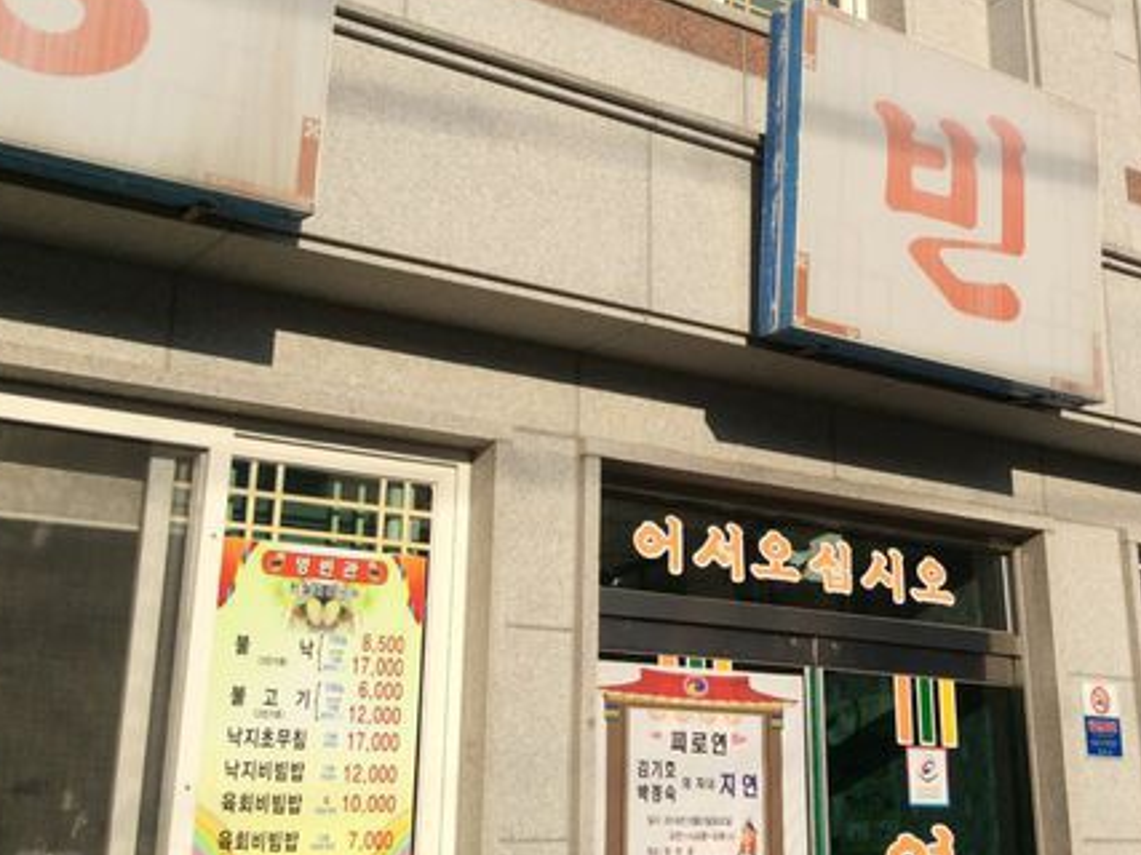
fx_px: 1779
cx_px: 723
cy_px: 278
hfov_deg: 35.3
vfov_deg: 26.8
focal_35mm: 54
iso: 32
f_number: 2.4
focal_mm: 3.3
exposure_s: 1/2288
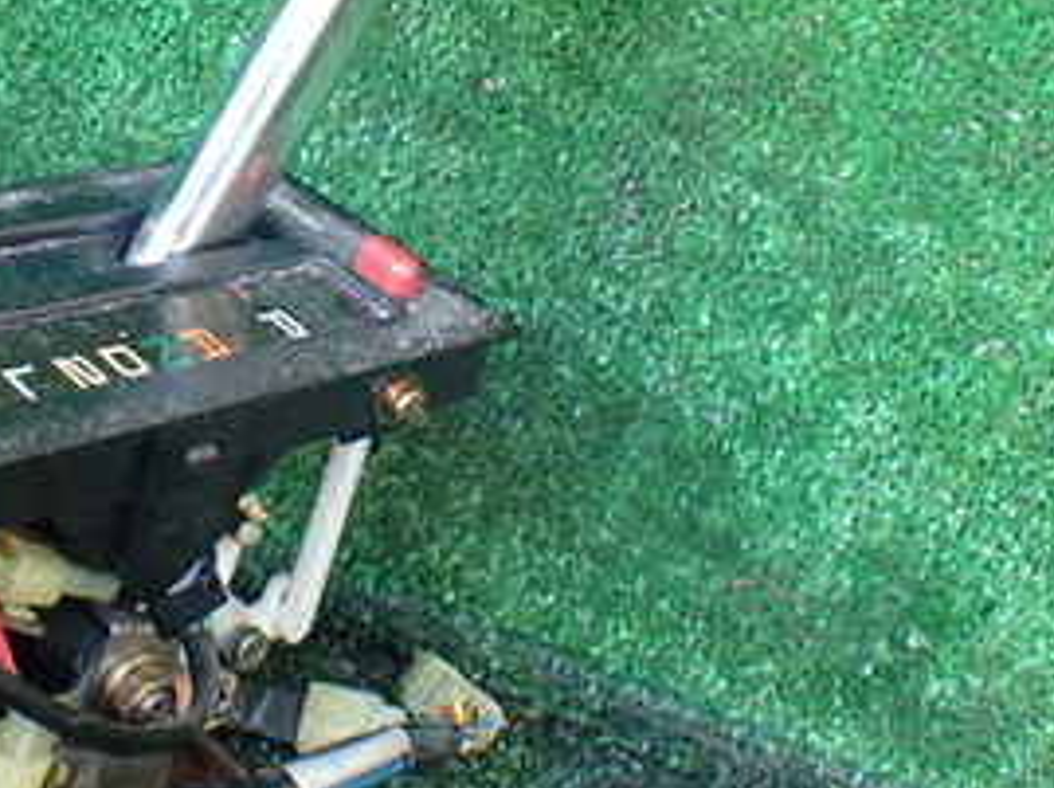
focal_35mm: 67
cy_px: 176
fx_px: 2037
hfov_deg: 28.5
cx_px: 251
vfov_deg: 21.6
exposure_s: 1/100
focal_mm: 5.4
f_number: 2.3
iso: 800
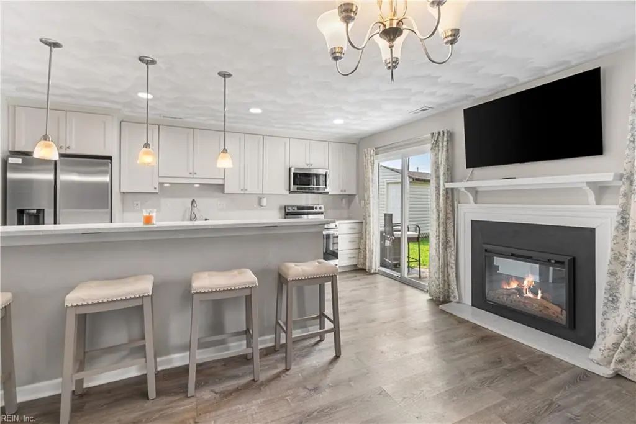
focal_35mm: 16
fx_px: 283
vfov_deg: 73.8
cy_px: 212
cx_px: 318
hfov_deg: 96.7
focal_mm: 16
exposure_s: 1/4
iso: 250
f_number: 9
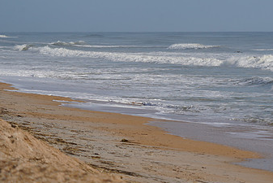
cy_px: 39
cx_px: 221
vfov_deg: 4.0
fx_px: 2610
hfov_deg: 6.0
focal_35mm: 344
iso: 200
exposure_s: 1/2000
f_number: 5.6
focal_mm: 200
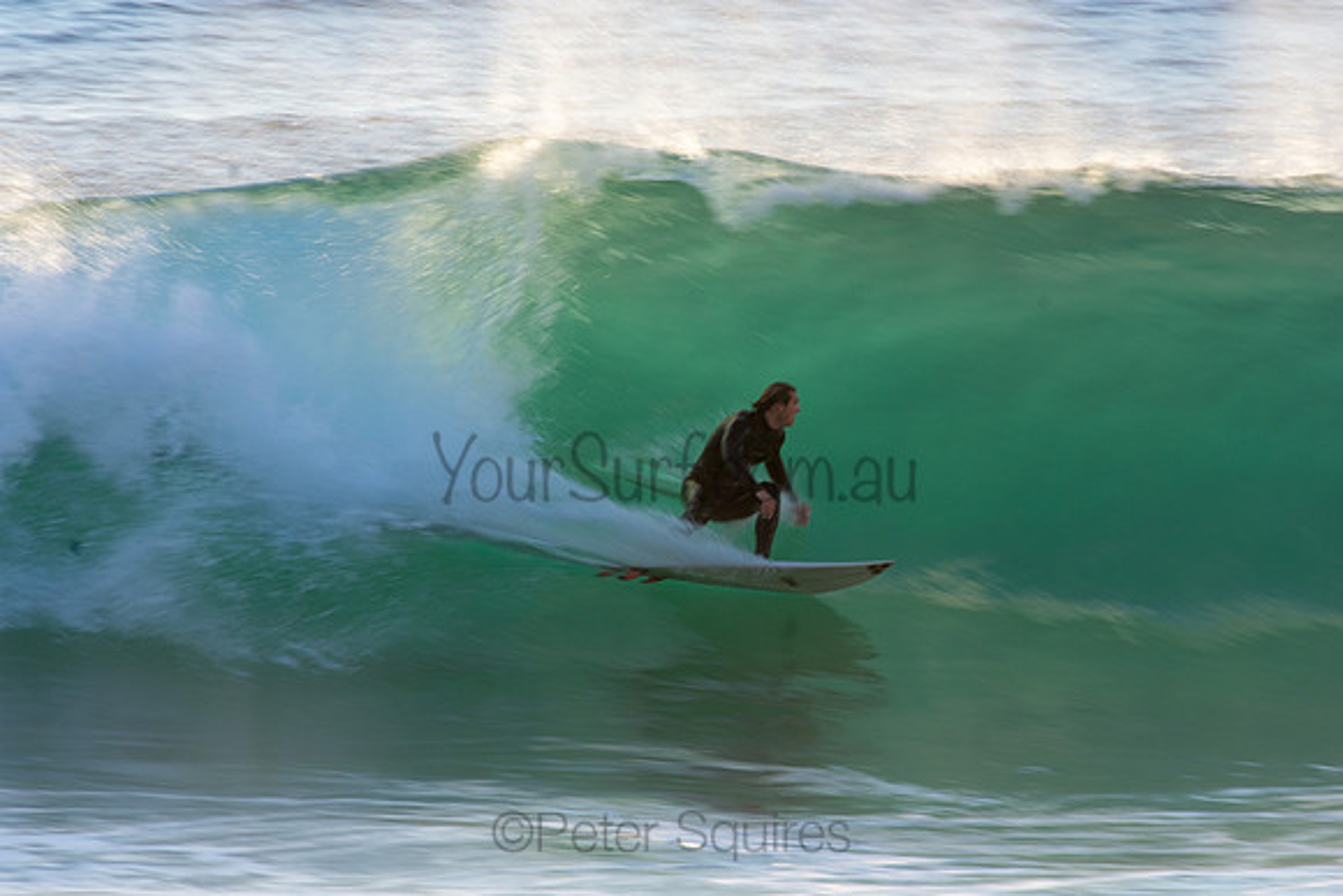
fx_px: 27984
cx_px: 672
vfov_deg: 1.8
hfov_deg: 2.7
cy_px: 448
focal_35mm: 750
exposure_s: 1/60
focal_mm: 500
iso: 100
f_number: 11
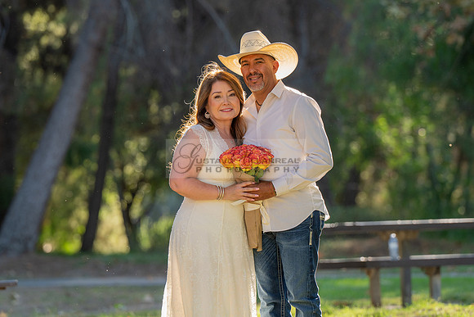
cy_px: 158
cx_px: 235
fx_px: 3442
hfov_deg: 7.9
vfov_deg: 5.3
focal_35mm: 261
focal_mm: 200
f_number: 4
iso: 200
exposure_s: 1/200
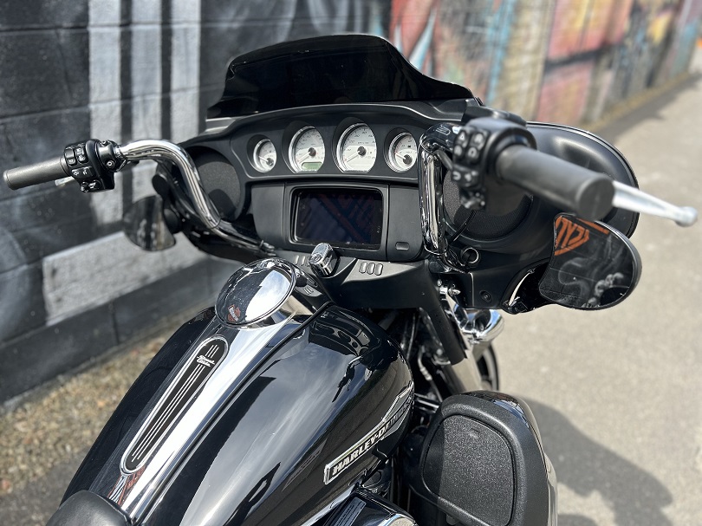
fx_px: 527
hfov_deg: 67.3
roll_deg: -2.6
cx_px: 351
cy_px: 263
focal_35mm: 26
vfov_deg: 53.0
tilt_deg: -28.3
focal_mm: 5.7
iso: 50
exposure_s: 1/887
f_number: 1.5
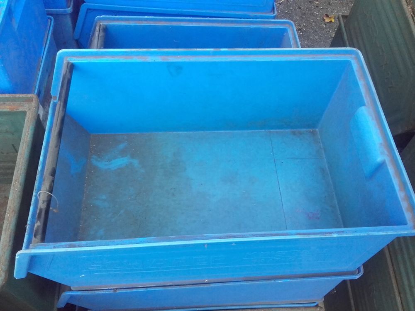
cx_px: 208
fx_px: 372
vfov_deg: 45.4
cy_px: 156
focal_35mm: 31
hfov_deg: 58.4
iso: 110
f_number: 2.2
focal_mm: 3.3
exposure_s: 1/16
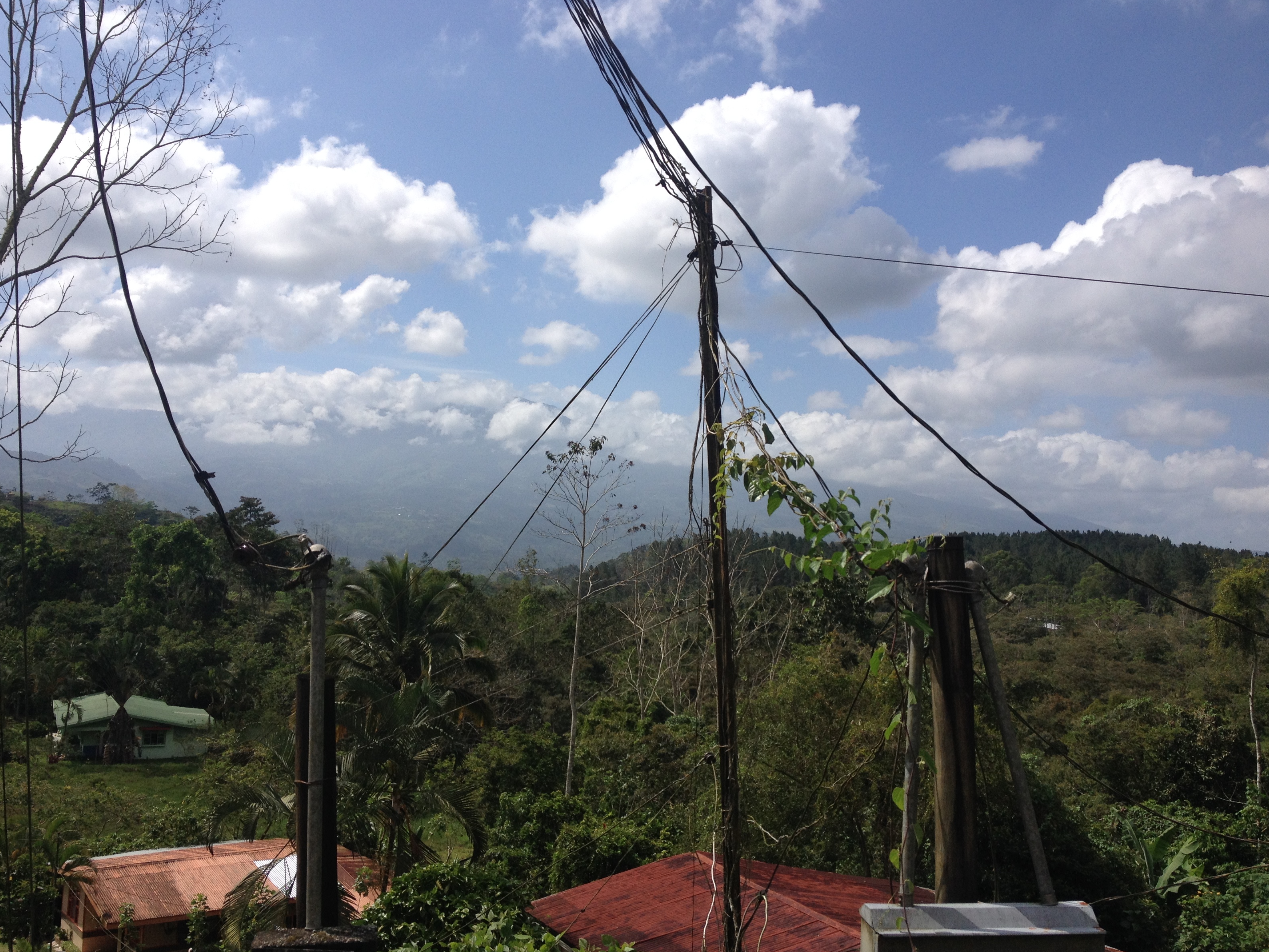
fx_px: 1320
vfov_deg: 39.7
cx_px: 623
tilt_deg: -0.1
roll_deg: -1.7
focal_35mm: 36
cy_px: 473
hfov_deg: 51.4
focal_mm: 4.28
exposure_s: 1/3067
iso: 50
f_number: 2.4
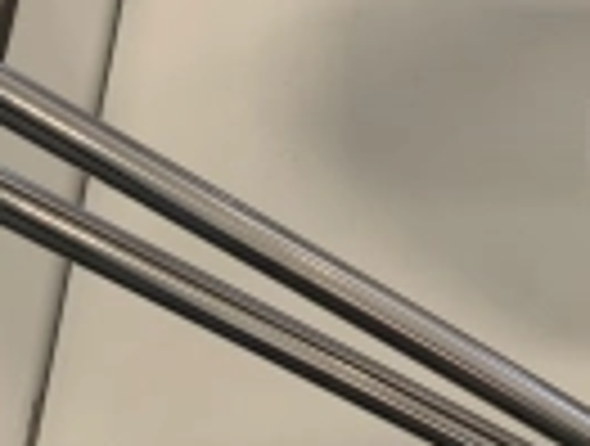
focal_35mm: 109
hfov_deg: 17.5
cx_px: 622
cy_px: -25
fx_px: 1863
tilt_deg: -46.5
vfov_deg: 13.4
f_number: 1.8
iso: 100
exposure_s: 1/50
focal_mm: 4.25
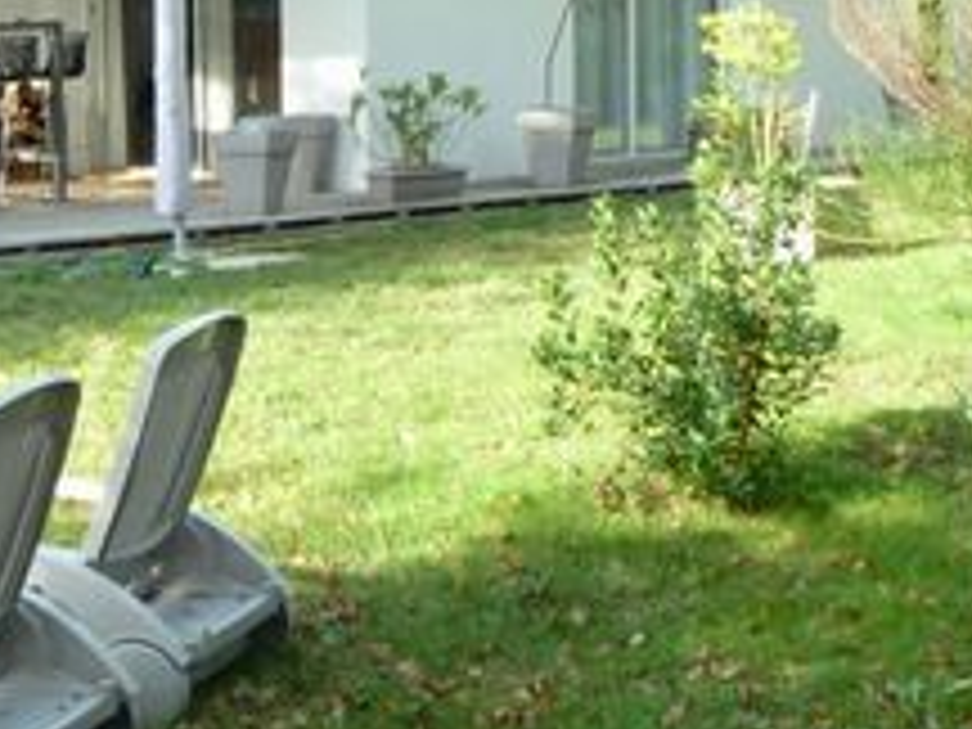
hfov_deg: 20.5
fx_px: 2499
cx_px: -216
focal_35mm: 89
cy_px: 284
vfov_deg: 16.6
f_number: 6.3
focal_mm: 5.3
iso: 80
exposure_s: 1/30
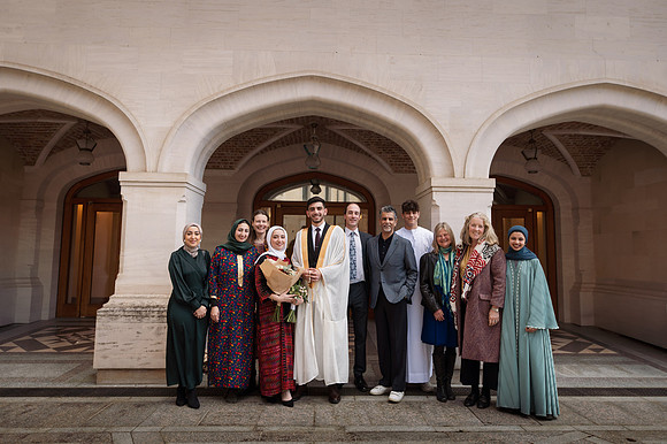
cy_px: 205
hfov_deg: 69.0
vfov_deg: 49.1
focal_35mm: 26
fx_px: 485
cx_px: 342
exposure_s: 1/640
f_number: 4
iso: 400
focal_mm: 24
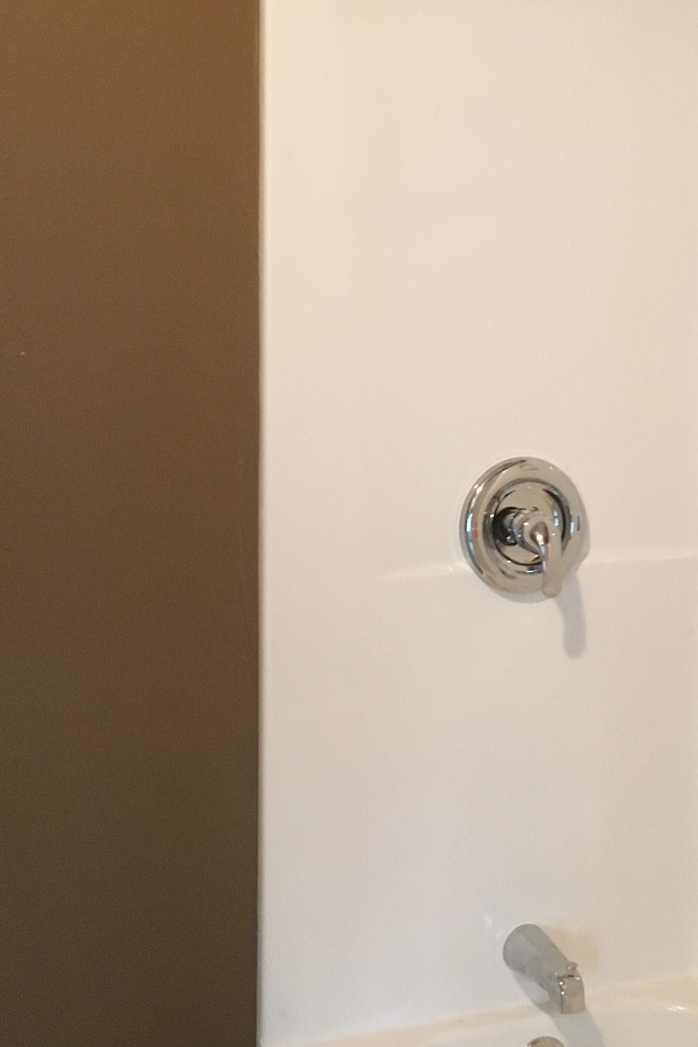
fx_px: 1512
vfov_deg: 38.1
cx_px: 410
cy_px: 429
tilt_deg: -6.2
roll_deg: -1.0
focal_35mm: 52
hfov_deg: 26.0
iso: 200
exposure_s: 1/15
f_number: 2.2
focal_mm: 4.15
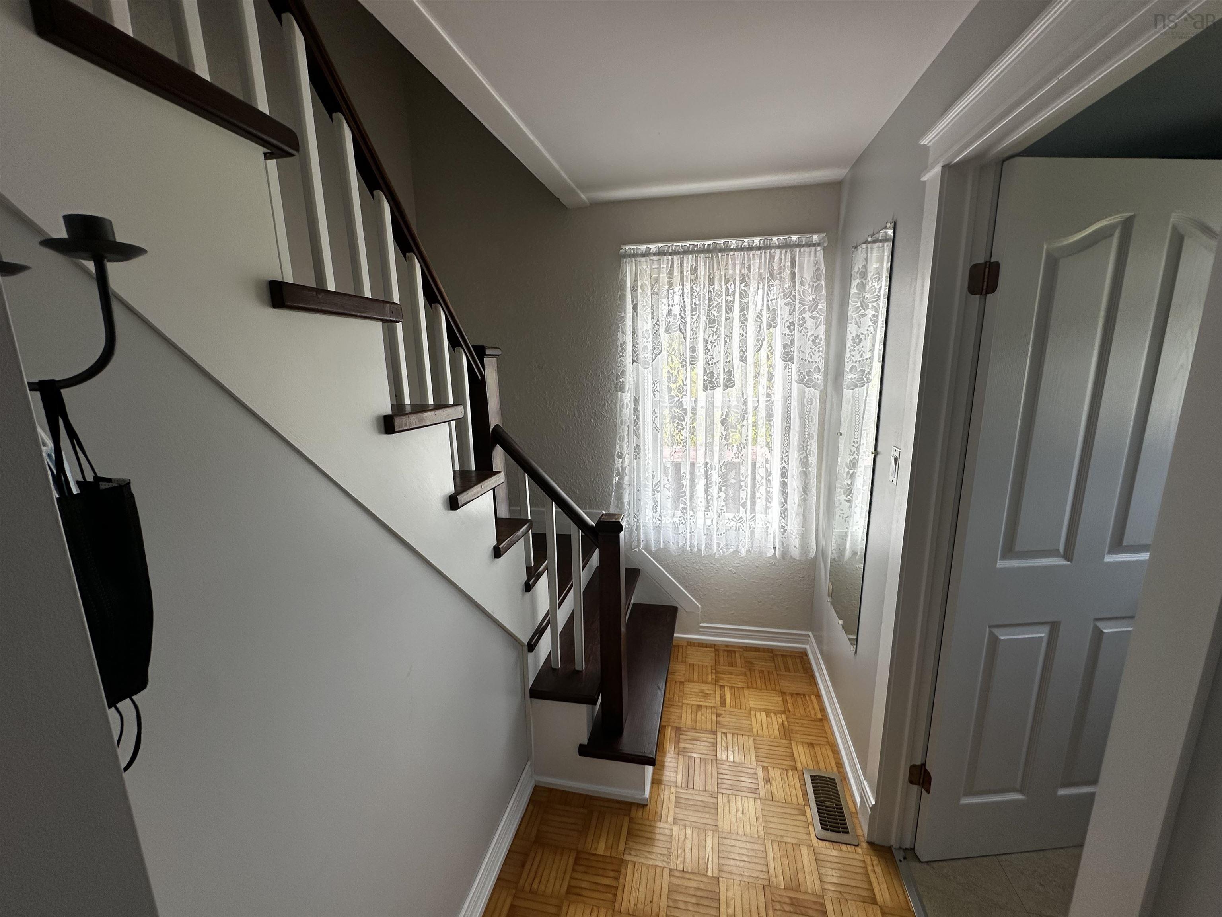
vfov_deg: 85.7
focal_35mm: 14
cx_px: 611
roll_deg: +1.2
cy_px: 458
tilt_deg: -11.1
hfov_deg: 102.1
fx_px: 494
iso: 40
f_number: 2.2
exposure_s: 1/183
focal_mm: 2.22
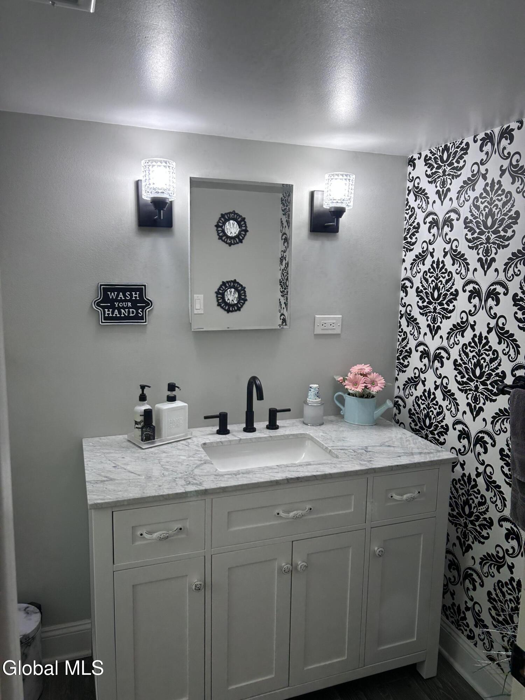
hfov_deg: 53.1
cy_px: 350
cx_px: 262
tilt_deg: -9.5
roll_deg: -0.2
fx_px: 526
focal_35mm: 26
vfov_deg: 67.3
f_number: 1.5
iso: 64
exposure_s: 1/120
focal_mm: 5.7
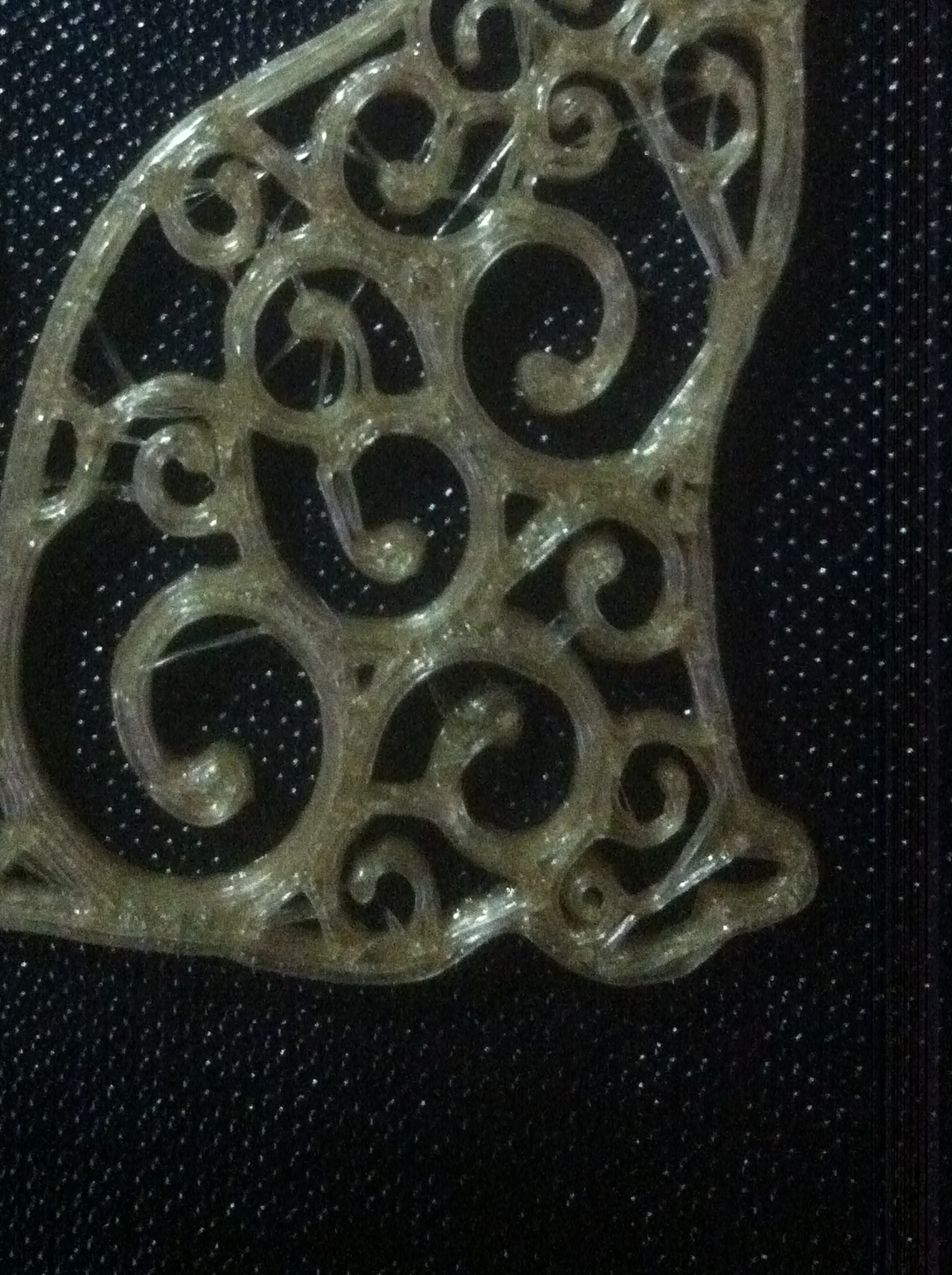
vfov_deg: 32.1
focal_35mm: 59
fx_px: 2170
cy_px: 318
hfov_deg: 24.7
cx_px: 342
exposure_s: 1/17
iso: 1000
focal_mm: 3.85
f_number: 2.8
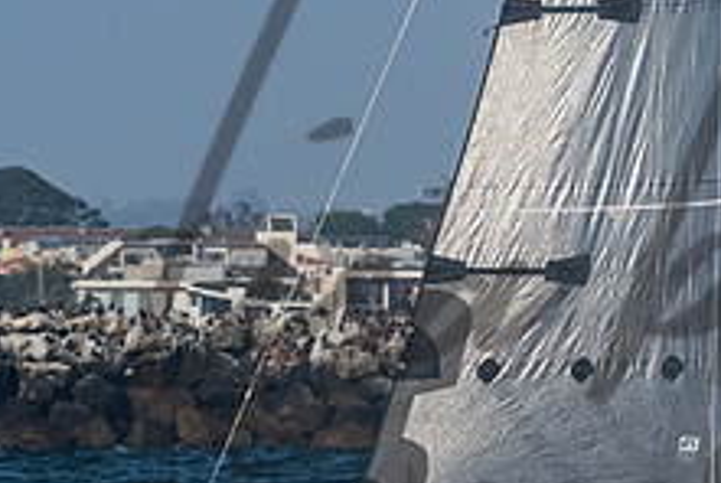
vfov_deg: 2.0
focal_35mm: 681
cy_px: 232
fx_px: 13657
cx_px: 796
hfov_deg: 3.0
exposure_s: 1/1000
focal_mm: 200
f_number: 8
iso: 400
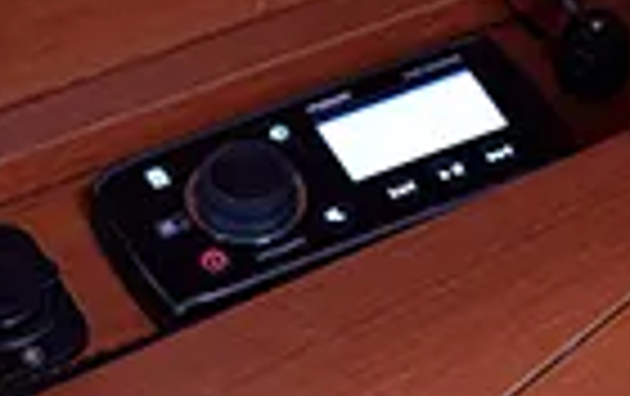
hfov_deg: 9.3
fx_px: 3747
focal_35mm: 218
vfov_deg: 6.0
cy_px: 628
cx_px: 972
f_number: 5
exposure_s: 1/100
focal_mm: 25
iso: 1600
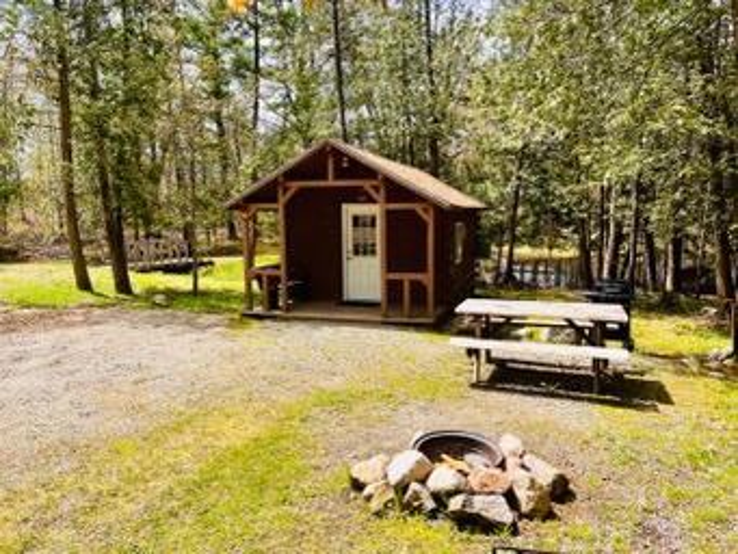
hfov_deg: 67.3
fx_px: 555
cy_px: 277
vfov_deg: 53.1
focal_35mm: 26
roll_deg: -0.1
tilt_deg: -8.8
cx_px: 369
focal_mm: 5.7
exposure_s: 1/2632
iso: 50
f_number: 1.5
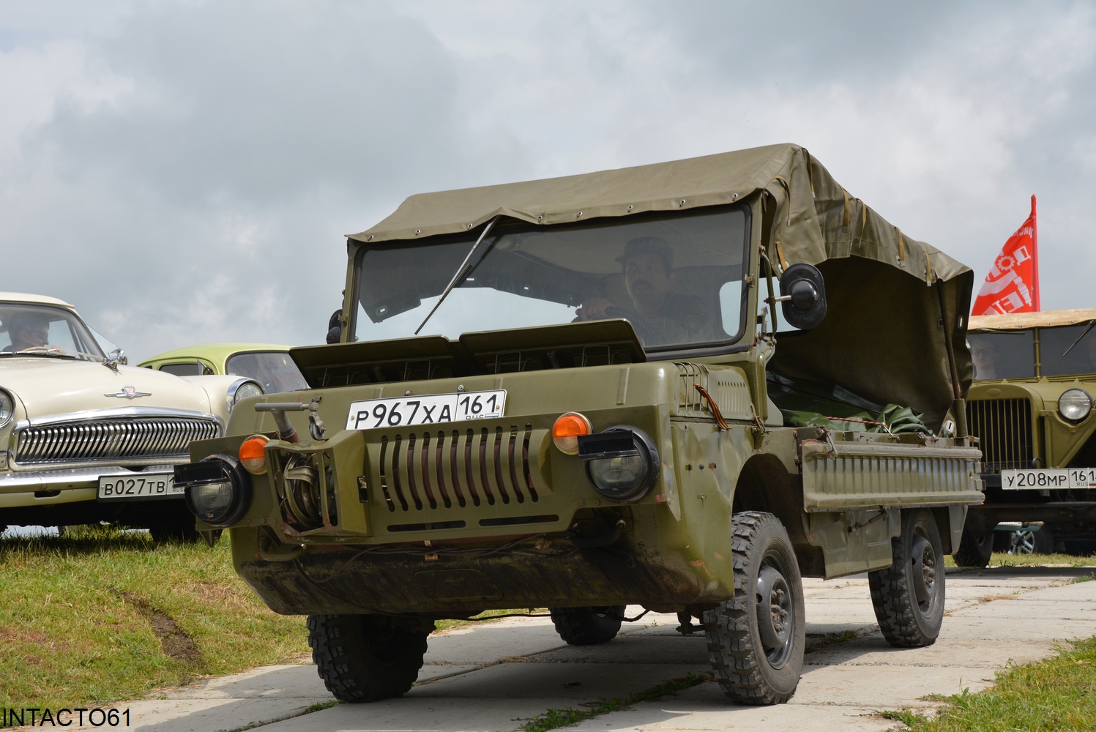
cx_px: 548
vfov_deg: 20.6
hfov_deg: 30.5
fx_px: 2010
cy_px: 366
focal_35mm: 66
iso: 100
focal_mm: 44
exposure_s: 1/320
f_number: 9
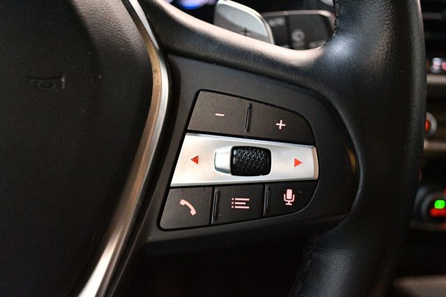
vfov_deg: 28.0
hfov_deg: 41.1
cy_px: 148
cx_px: 223
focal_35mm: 48
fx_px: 594
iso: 9000
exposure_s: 1/60
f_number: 4.8
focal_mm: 32
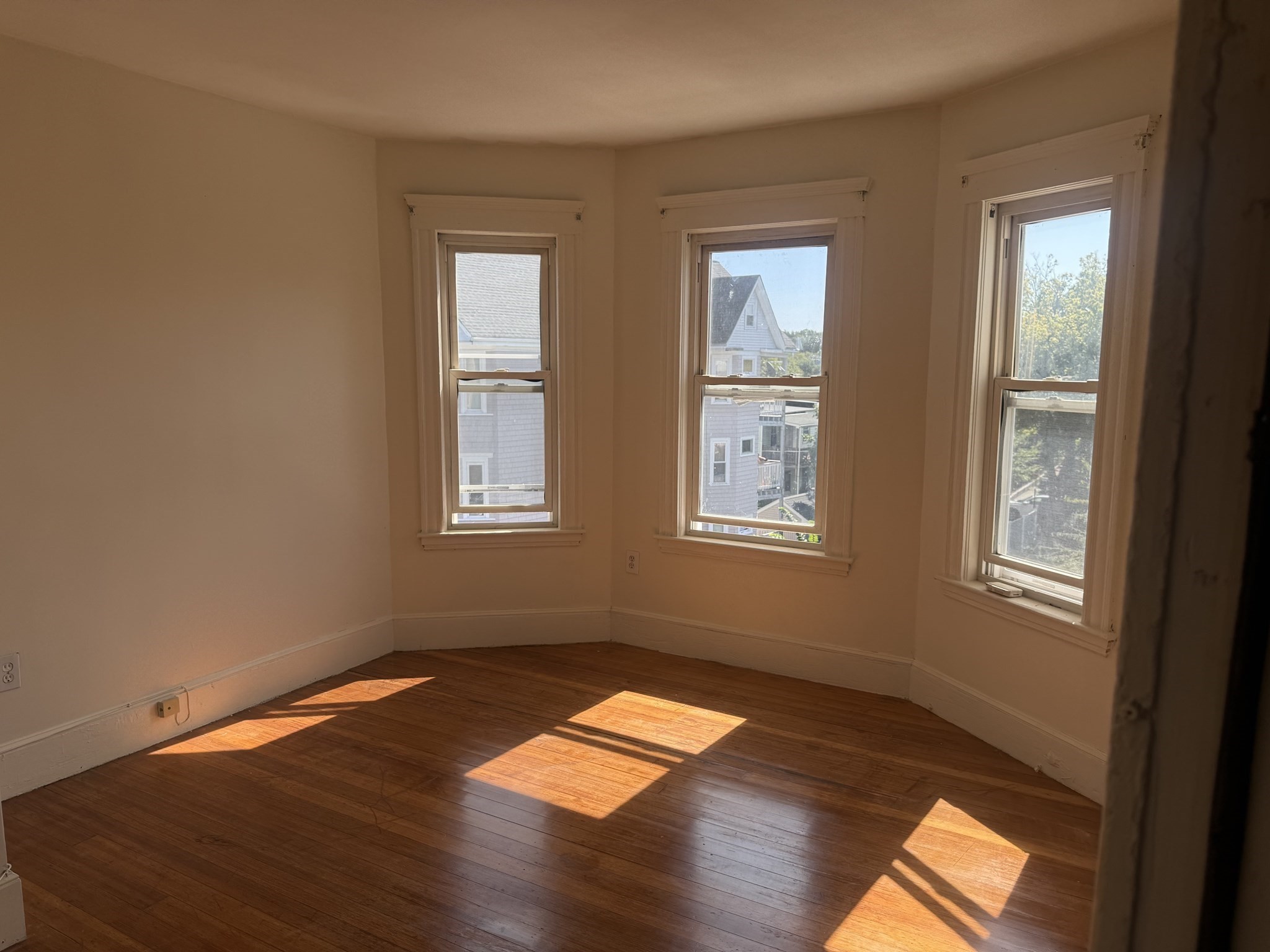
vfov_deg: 56.8
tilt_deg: -6.5
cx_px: 635
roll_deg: -1.0
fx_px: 881
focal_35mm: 24
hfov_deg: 71.6
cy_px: 476
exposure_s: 1/822
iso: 80
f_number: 1.78
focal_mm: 6.76
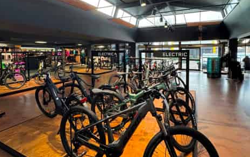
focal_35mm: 21
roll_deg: +1.2
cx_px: 126
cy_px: 57
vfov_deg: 56.5
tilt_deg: -0.6
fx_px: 143
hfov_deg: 82.3
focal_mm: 2.22
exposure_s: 1/100
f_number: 2.2
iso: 200
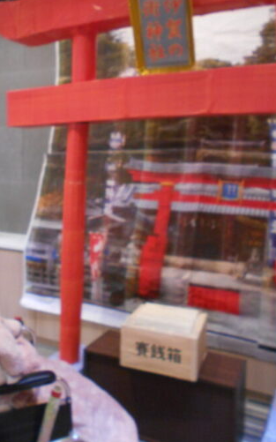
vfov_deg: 58.0
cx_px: 85
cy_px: 196
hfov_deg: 37.7
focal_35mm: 33
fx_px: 397
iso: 400
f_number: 3.2
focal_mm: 4.6
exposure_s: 1/30
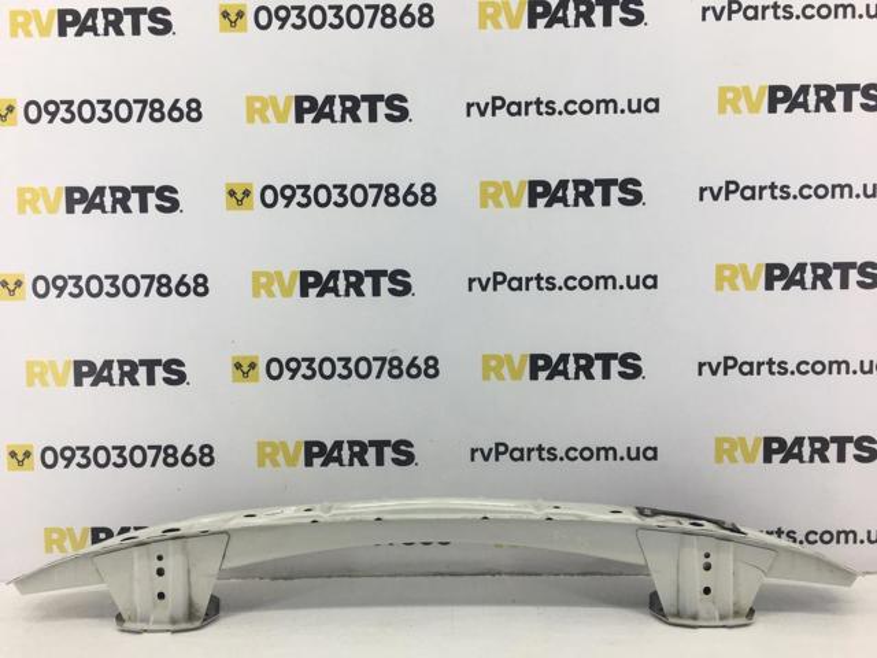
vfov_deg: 48.2
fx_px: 735
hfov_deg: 61.7
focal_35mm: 29
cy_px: 329
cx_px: 438
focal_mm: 4.15
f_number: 2.2
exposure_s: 1/100
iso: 40
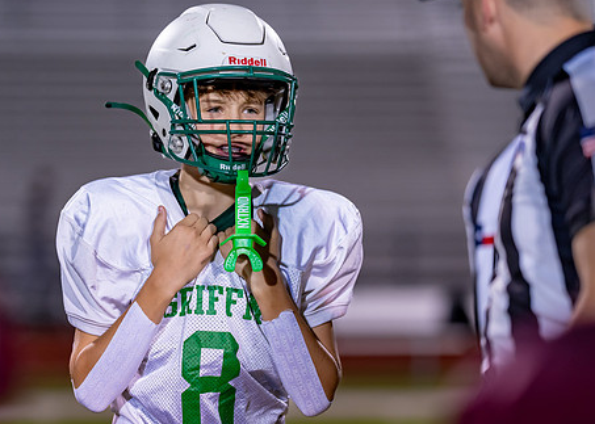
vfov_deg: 6.4
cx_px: 260
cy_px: 234
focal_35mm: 223
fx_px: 3766
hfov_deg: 9.0
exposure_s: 1/500
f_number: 1.8
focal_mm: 135
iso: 500
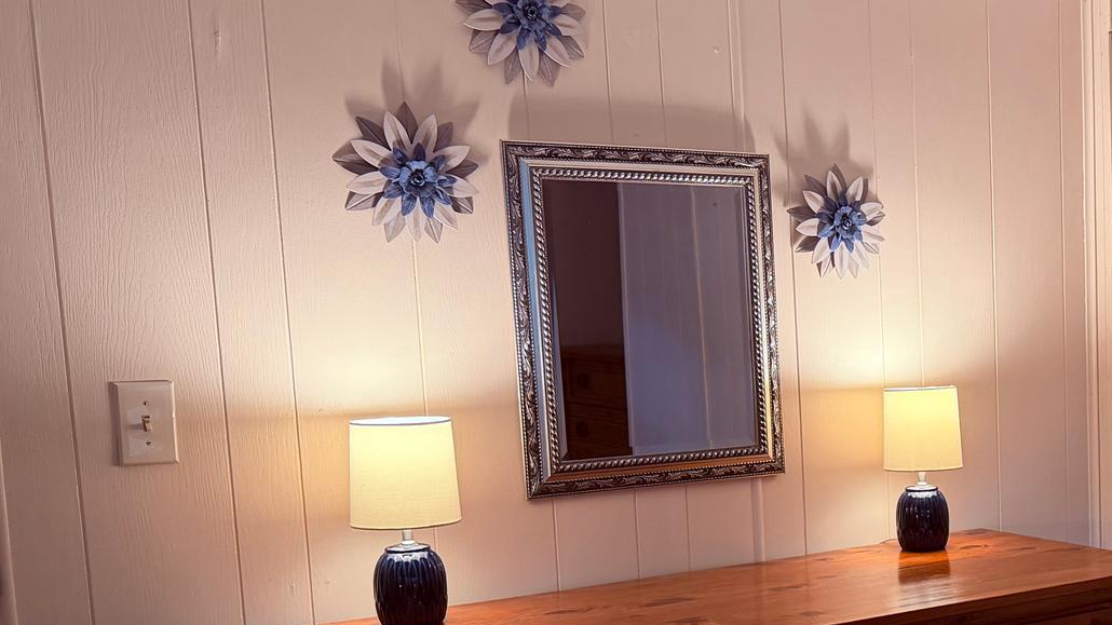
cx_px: 1079
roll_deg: +1.8
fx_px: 1533
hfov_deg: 36.4
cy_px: 501
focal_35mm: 52
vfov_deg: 22.7
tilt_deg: -7.0
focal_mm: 6.76
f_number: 1.78
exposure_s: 1/60
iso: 250
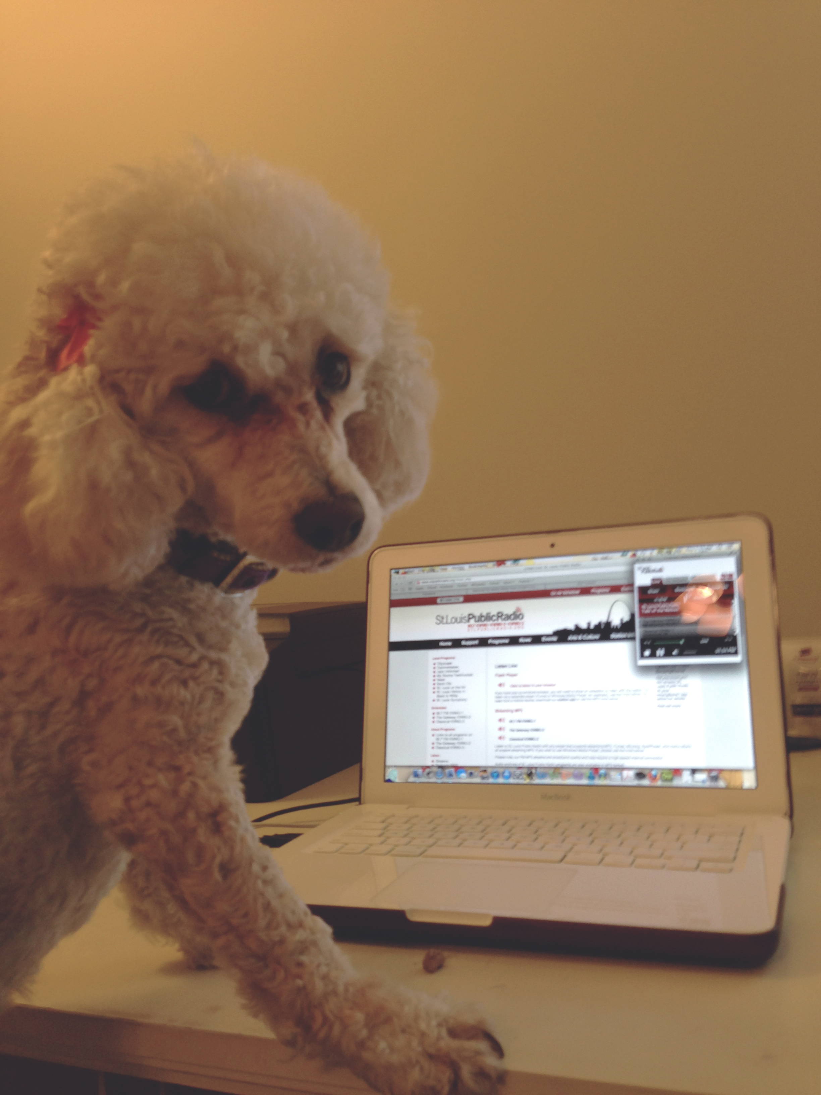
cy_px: 548
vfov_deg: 55.4
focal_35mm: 33
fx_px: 1044
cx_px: 410
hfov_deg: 42.9
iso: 50
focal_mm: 4.13
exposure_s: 1/24
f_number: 2.4
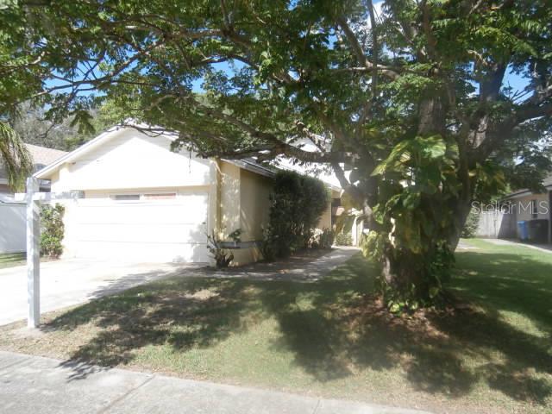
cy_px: 207
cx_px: 276
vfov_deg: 56.8
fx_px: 383
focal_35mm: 24
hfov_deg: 71.6
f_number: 3
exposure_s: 1/500
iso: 100
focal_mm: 4.2
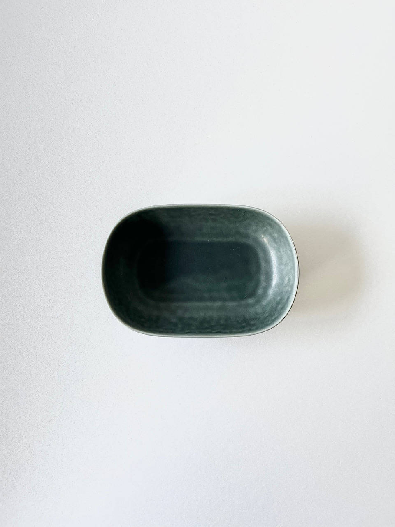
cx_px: 198
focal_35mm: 26
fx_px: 396
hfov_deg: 53.1
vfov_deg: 67.3
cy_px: 264
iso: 125
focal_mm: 5.1
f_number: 1.6
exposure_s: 1/121
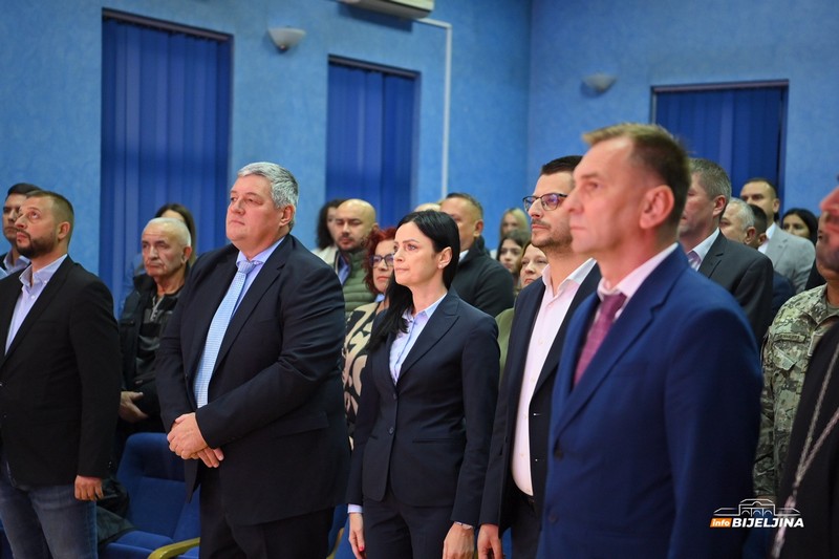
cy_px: 280
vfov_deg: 19.4
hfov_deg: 28.8
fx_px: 1631
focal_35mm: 70
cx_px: 420
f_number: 2.8
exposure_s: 1/160
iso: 2000
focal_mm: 70
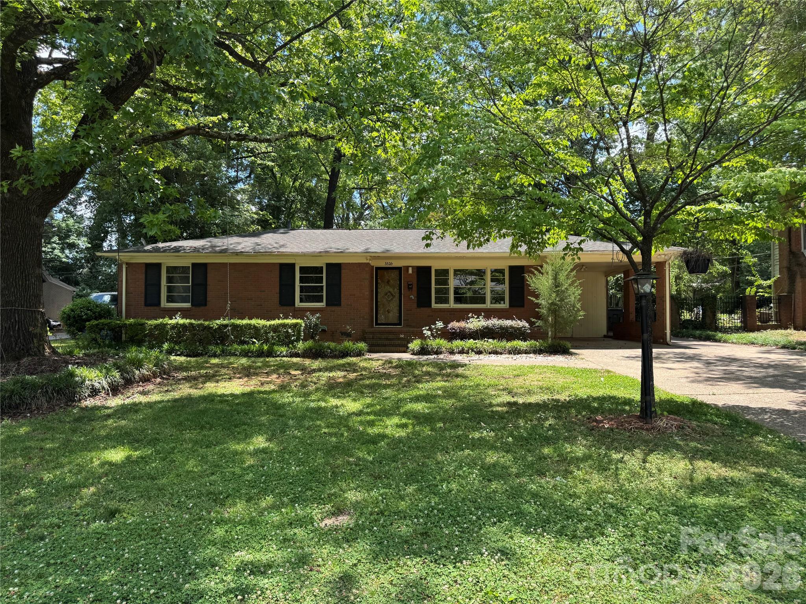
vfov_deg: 56.8
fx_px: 559
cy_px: 302
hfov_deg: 71.6
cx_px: 403
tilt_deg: +1.7
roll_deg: +0.7
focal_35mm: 24
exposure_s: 1/876
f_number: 1.78
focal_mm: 6.76
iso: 80
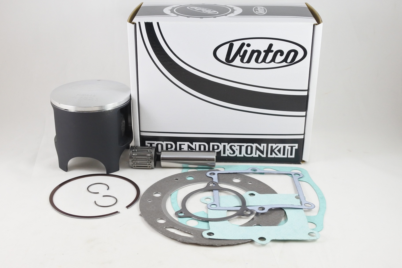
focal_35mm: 42
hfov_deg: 46.4
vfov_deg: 31.9
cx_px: 201
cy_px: 134
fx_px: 469
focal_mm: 15.7
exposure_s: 1/125
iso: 640
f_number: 4.2
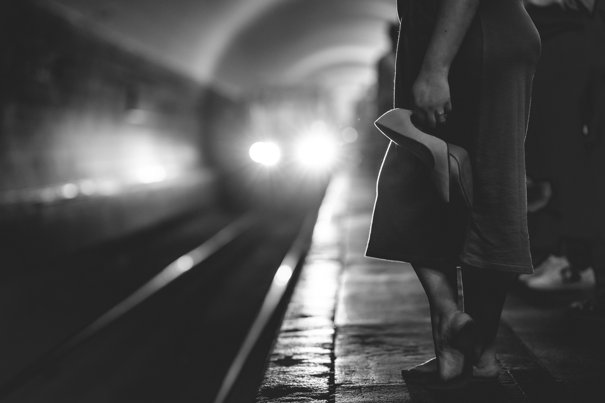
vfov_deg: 15.0
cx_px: 313
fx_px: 1529
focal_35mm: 91
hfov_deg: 22.4
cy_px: 199
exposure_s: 1/200
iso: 1250
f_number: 2
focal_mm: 85
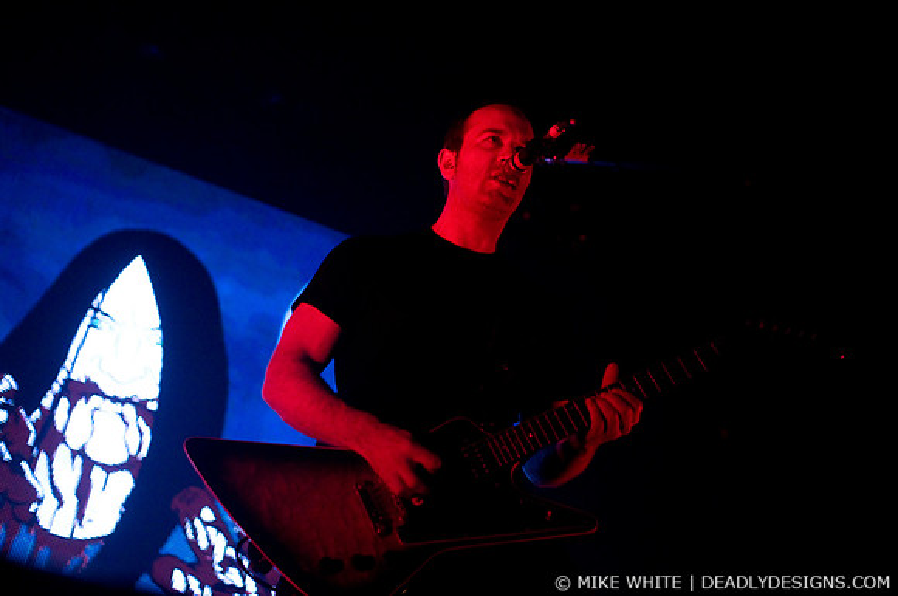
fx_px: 1121
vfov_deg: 29.8
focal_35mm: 45
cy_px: 298
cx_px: 449
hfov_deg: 43.7
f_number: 2.2
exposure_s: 1/200
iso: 1000
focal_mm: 30
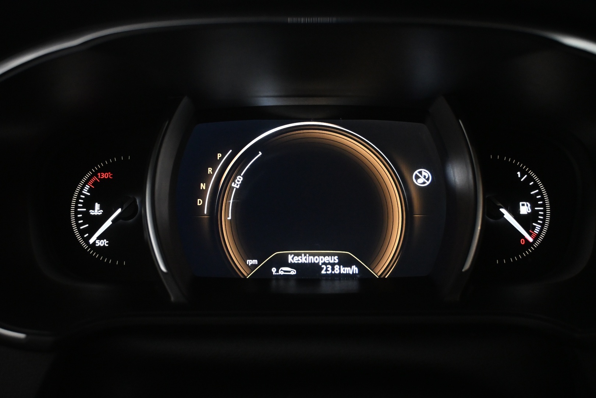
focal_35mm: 49
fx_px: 807
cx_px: 298
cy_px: 199
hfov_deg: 40.5
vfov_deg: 27.7
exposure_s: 1/60
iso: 3200
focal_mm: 32.5
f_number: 5
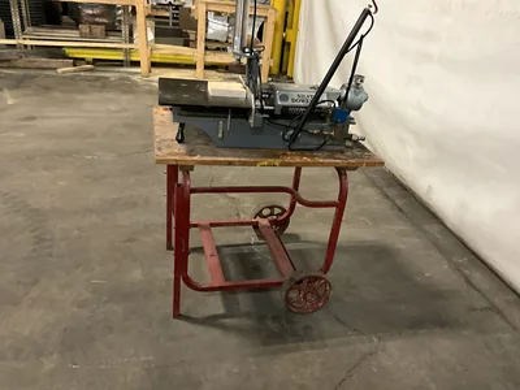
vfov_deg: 48.2
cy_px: 195
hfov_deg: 61.7
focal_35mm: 29
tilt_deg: -26.4
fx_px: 436
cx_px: 260
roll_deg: -6.0
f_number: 1.8
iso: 320
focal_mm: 3
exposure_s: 1/31
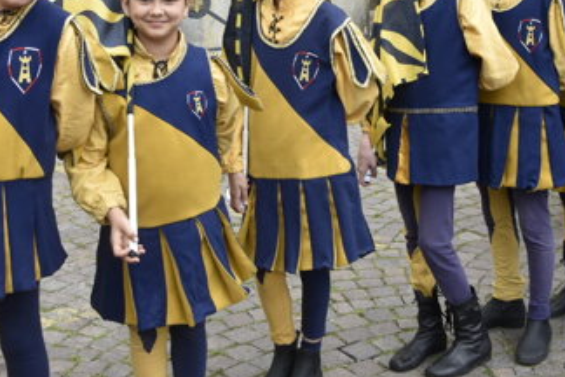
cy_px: 26
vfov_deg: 21.0
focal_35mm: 63
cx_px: 341
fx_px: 989
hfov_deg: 31.8
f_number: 6.3
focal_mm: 18
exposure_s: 1/250
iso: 200
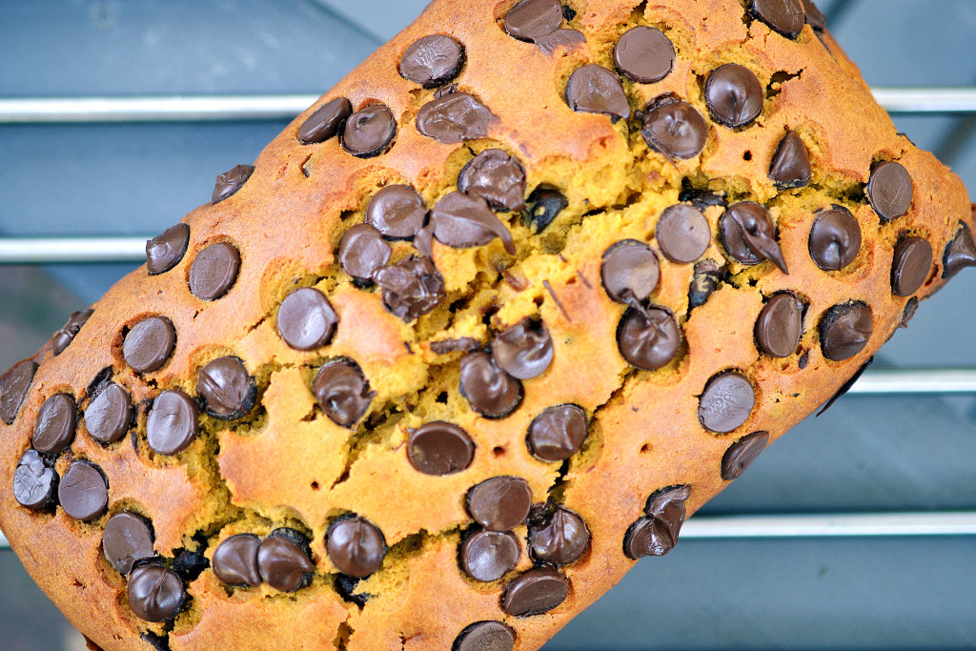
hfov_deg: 33.4
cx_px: 488
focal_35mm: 60
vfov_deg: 22.6
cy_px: 326
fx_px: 1627
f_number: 3.2
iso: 400
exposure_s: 1/40
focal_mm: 40
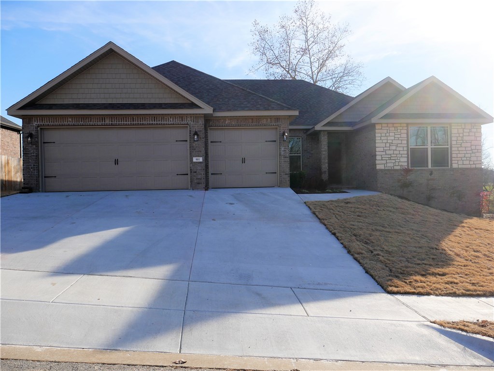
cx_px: 247
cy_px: 186
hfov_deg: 63.4
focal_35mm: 28
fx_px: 400
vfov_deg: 49.8
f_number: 7.1
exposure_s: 1/500
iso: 200
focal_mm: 14
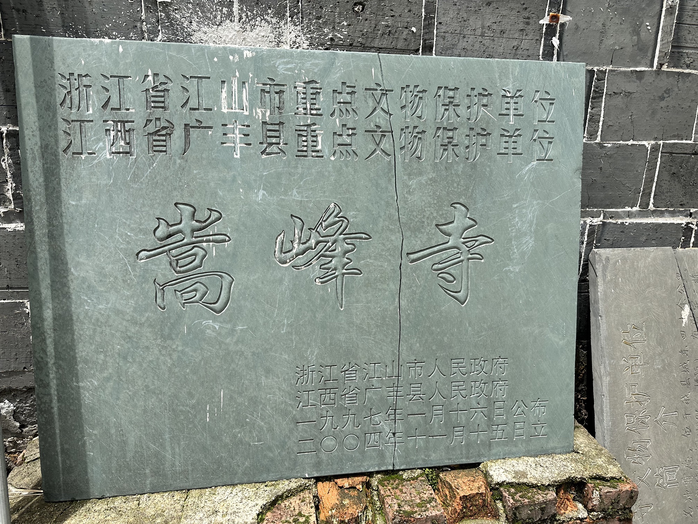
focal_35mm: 24
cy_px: 262
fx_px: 484
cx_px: 349
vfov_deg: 56.8
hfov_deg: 71.6
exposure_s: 1/1845
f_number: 1.78
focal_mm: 6.86
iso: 80
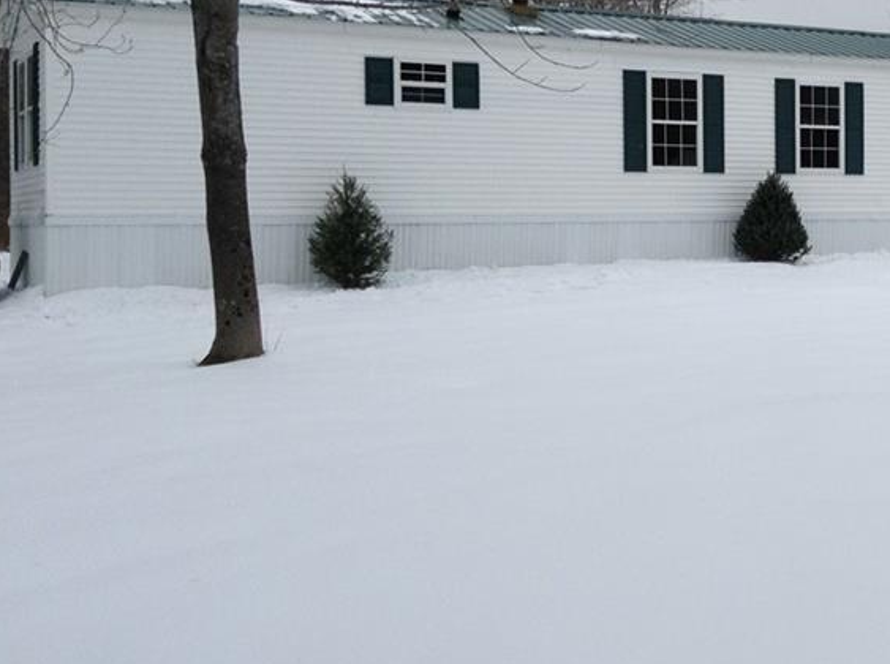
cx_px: 794
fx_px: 1540
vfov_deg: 24.2
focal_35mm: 60
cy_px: 212
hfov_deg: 30.9
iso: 32
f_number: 2.4
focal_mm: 3.3
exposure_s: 1/1034
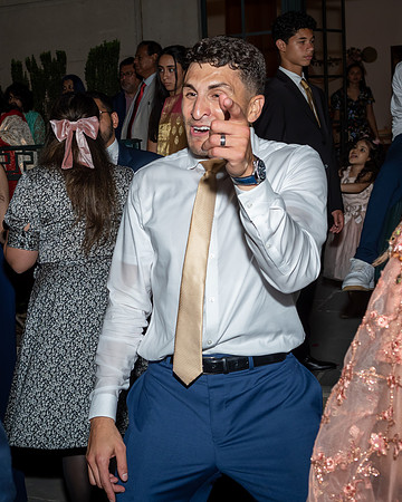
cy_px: 221
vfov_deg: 33.1
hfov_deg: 26.3
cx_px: 80
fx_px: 845
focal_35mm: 57
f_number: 5.6
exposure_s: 1/250
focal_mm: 24
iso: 500
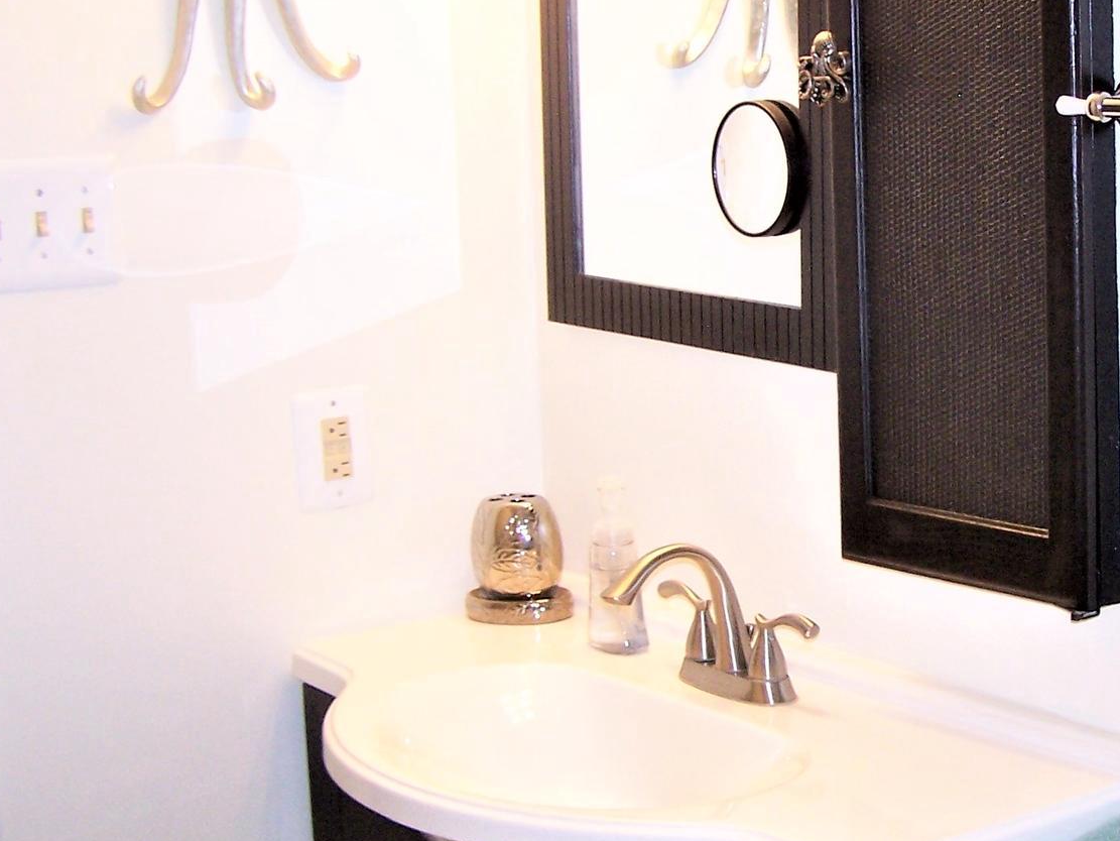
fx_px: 2266
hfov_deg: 26.9
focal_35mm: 70
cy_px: 352
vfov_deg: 21.0
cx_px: 975
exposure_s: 1/60
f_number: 2.8
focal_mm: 6.3
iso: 140
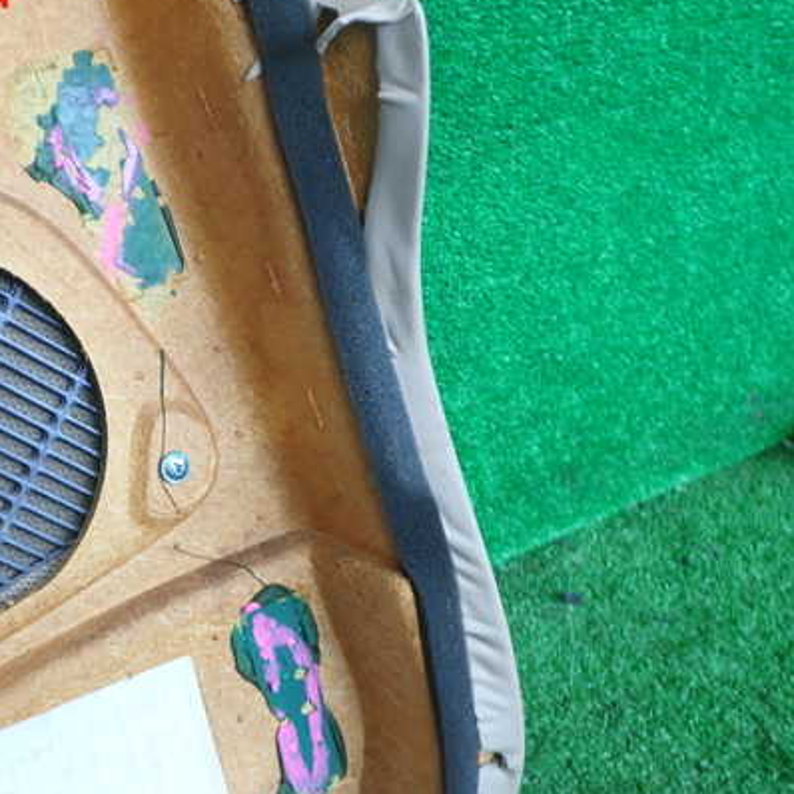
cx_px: 245
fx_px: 1038
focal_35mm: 40
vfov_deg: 41.8
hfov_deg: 41.2
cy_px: 419
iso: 200
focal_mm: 5.4
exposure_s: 1/80
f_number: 2.3
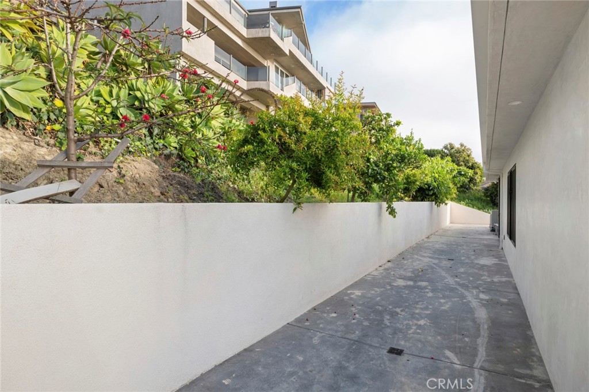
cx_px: 294
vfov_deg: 64.5
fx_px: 311
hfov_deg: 87.0
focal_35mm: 19
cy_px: 196
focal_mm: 19
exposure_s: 1/15
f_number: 11
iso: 100
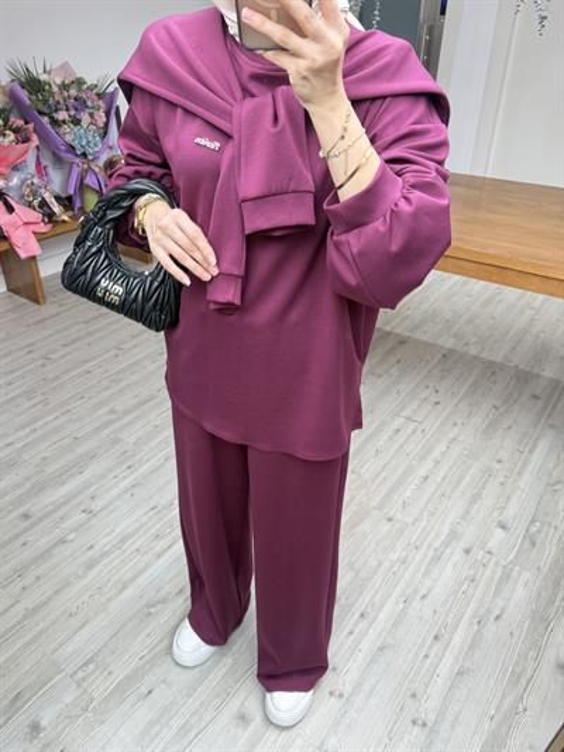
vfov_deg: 71.6
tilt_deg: -41.9
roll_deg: +1.4
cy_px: 376
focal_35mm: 24
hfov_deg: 56.8
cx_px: 282
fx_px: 521
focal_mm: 6.76
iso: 160
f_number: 1.78
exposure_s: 1/121
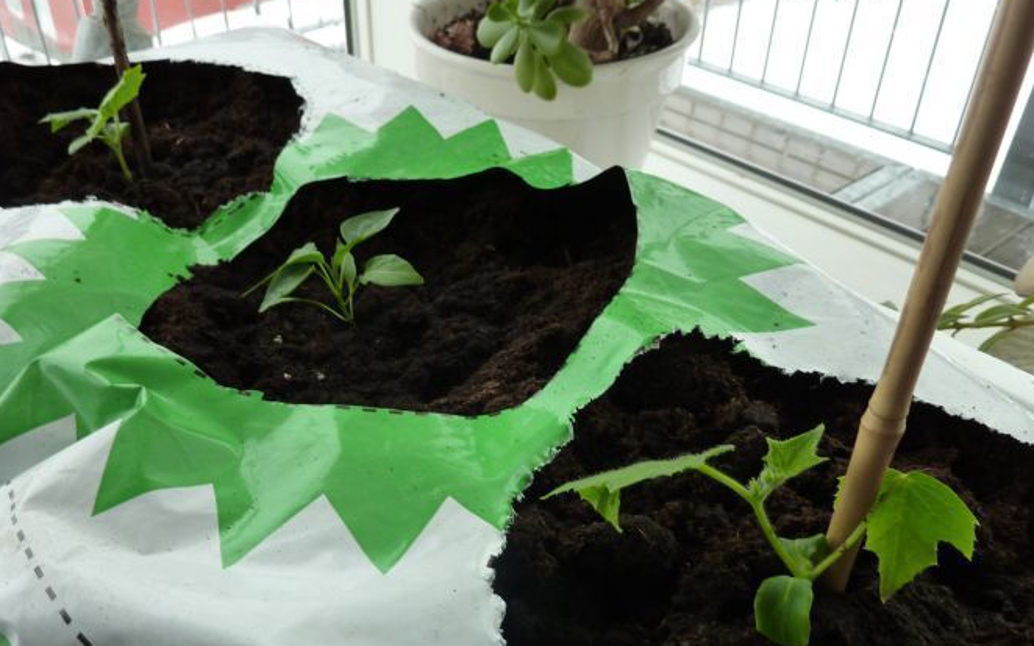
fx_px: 902
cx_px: 445
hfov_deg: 59.4
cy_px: 446
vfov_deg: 38.8
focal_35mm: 32
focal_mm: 4.1
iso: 125
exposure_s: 1/80
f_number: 3.3
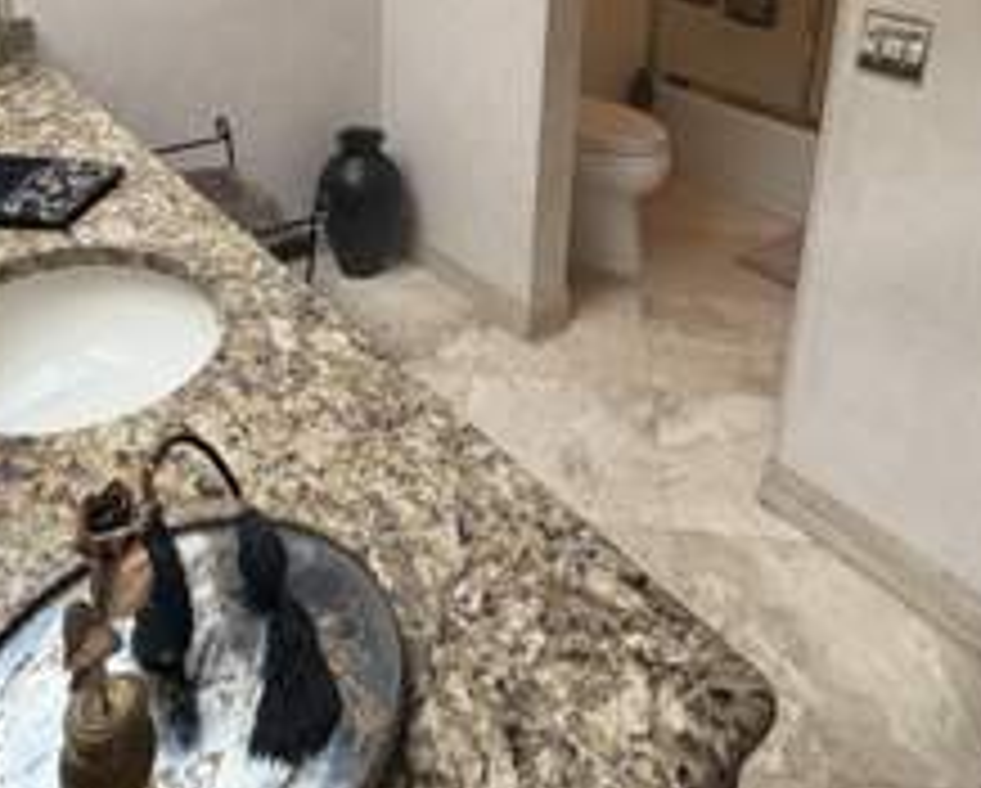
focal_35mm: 30
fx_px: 872
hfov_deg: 58.6
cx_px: 544
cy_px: 47
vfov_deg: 43.4
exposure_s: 1/60
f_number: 2.2
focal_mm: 2.22
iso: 200
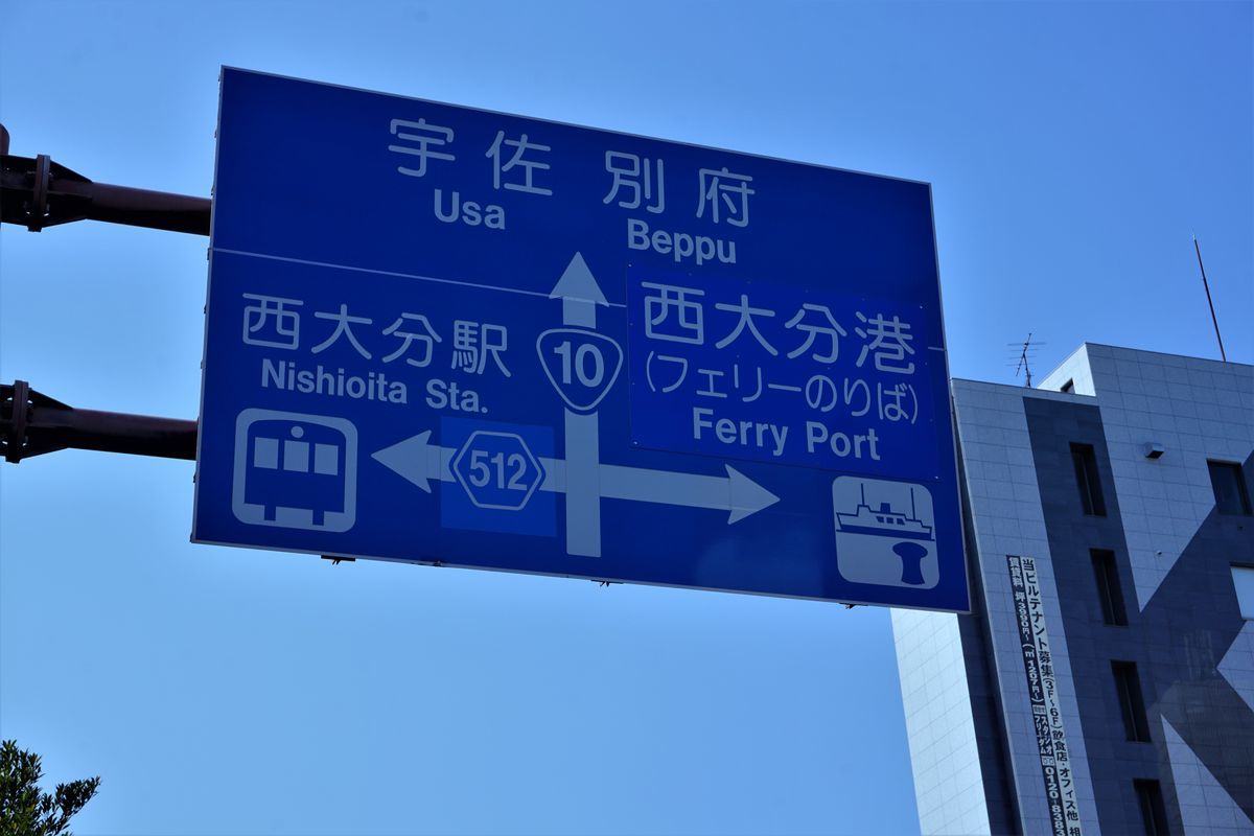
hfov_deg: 35.1
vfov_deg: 23.8
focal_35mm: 57
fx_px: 1985
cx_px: 627
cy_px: 418
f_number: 11
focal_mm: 38
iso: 100
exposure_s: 1/125
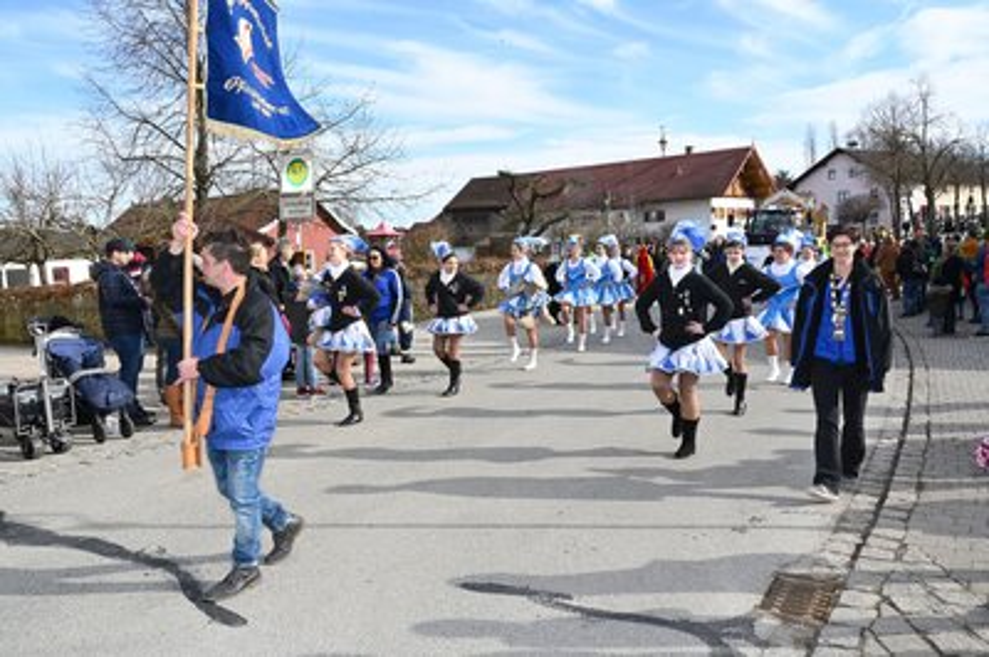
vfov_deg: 42.9
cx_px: 494
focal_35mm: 30
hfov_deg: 61.1
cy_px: 328
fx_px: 837
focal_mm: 30.5
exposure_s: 1/200
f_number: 22
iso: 1000
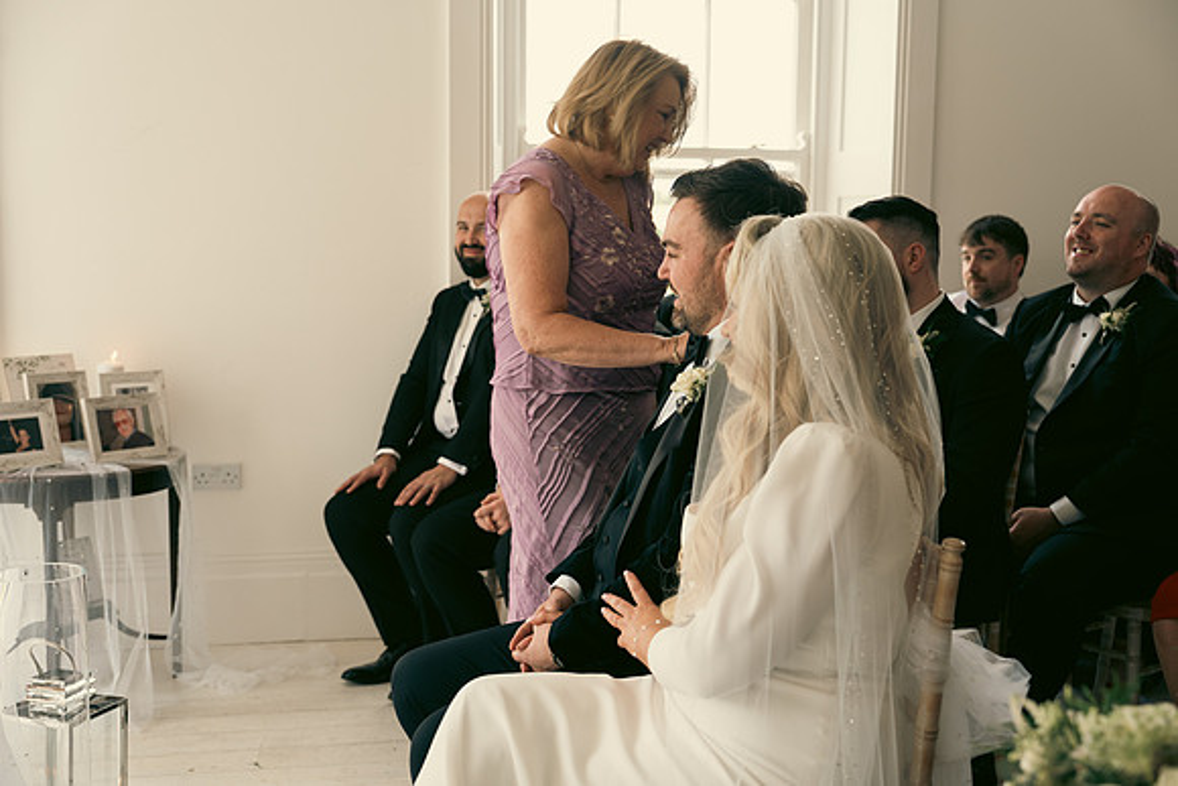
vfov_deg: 30.5
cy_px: 393
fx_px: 1440
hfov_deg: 44.5
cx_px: 589
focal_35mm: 44
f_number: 3.5
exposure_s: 1/160
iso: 160
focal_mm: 44
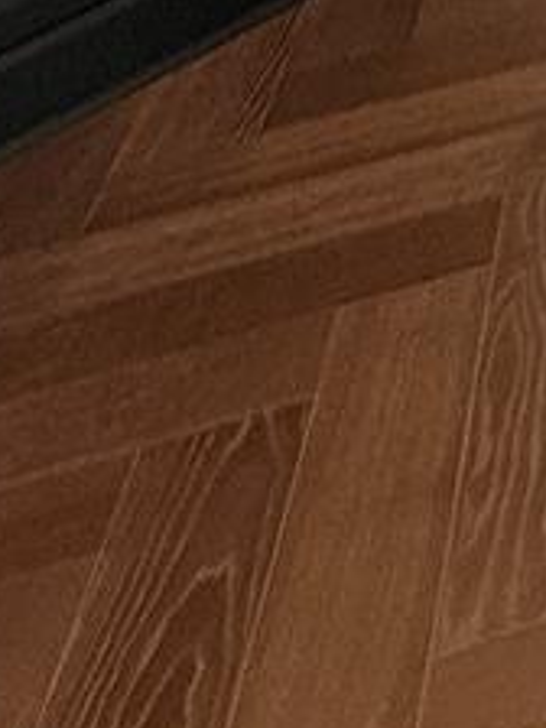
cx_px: 1826
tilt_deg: -8.9
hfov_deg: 9.8
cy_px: -890
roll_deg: -1.7
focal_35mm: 96
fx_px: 2019
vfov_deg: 14.9
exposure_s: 1/120
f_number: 2.2
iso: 64
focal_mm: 2.22
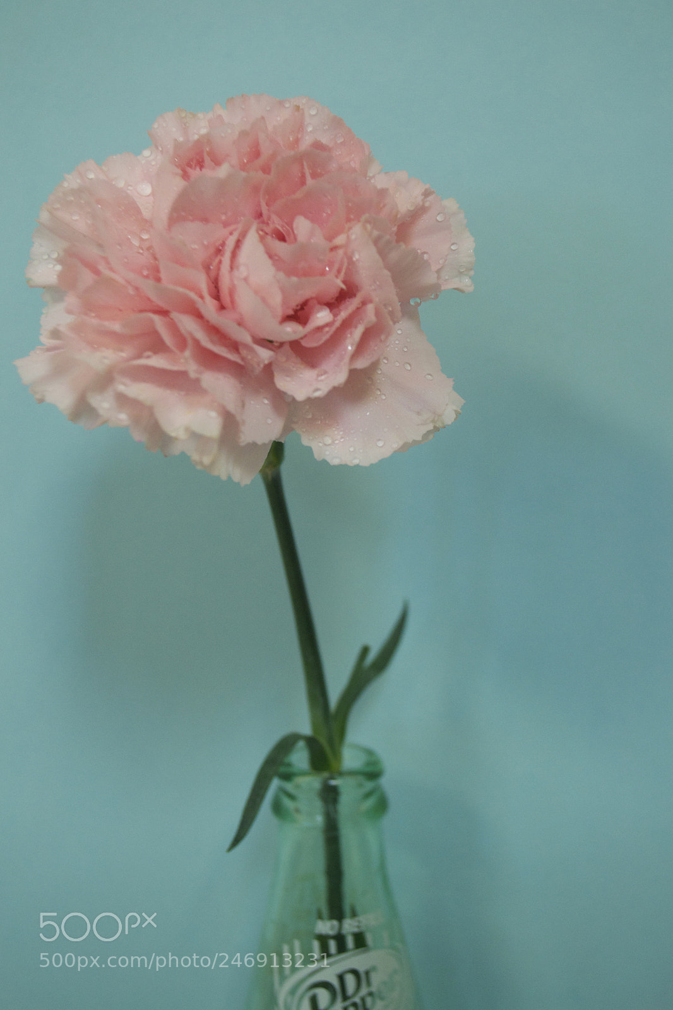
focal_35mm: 45
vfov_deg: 43.6
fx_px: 1262
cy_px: 505
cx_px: 336
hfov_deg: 29.9
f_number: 4.5
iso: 800
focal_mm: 30
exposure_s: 1/40
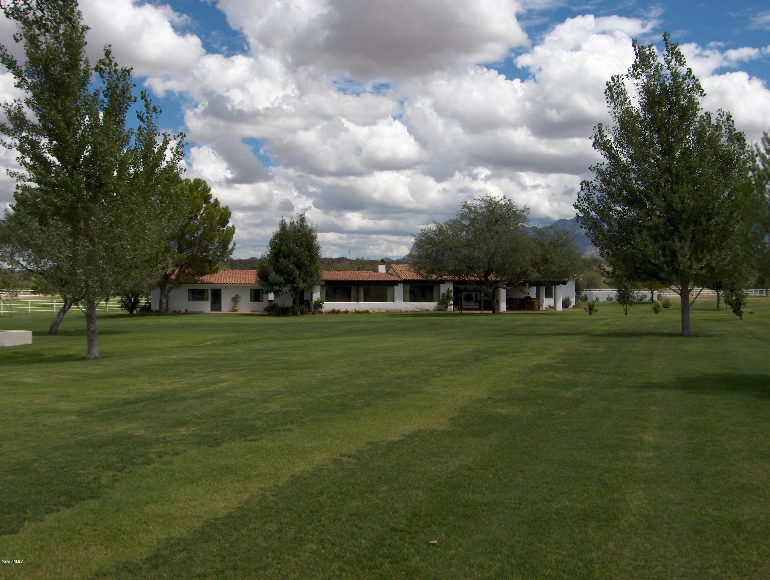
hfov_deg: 47.8
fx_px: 869
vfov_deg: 36.9
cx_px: 385
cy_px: 290
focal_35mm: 39
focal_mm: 8
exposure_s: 1/877
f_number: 4.8
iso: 100
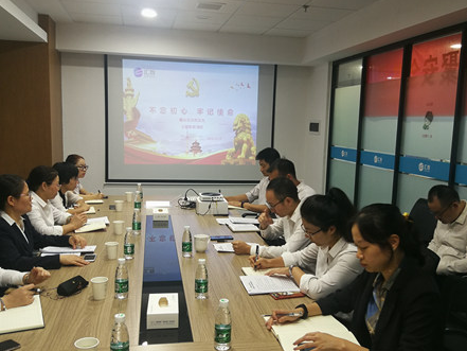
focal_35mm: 34
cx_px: 248
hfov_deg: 53.9
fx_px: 459
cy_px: 195
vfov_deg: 41.8
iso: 200
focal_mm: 3.95
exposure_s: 1/33.3
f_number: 2.2
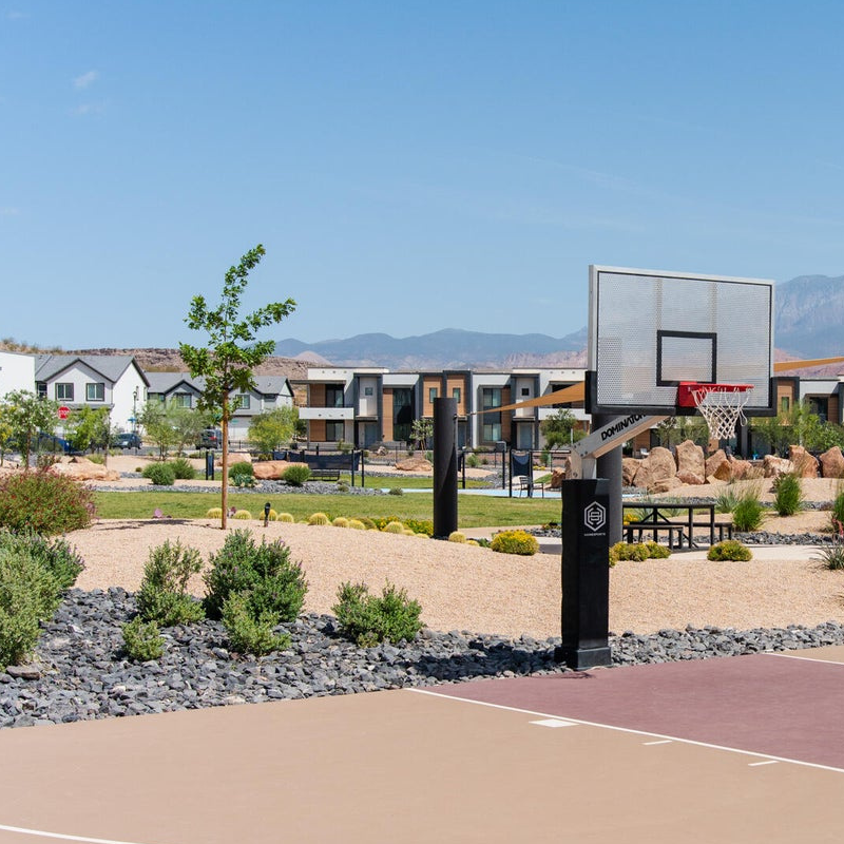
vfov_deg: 27.7
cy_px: 494
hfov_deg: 27.0
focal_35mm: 62
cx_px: 714
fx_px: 1710
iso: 400
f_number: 5.6
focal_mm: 38
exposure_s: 1/4000
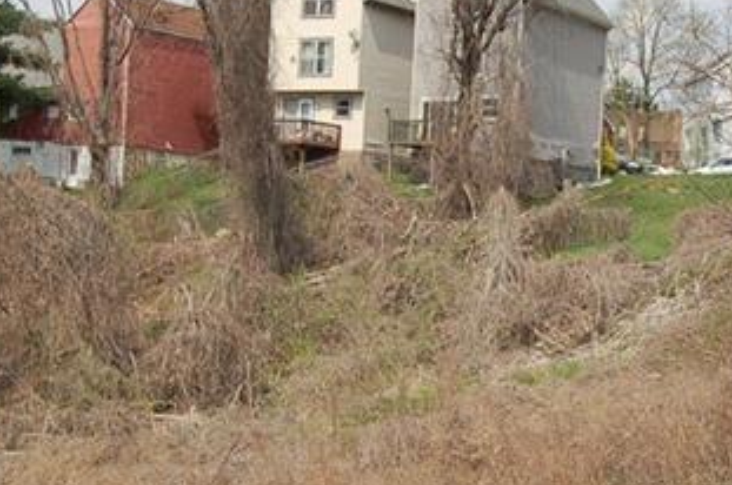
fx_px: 1562
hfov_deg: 26.2
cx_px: 493
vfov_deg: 17.6
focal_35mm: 77
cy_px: 294
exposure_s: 1/320
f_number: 9
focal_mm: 20
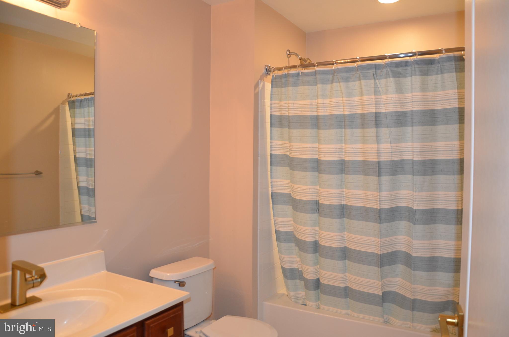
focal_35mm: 27
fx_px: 381
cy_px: 168
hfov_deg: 67.5
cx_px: 254
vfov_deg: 47.7
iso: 640
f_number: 3.5
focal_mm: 18
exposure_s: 1/60
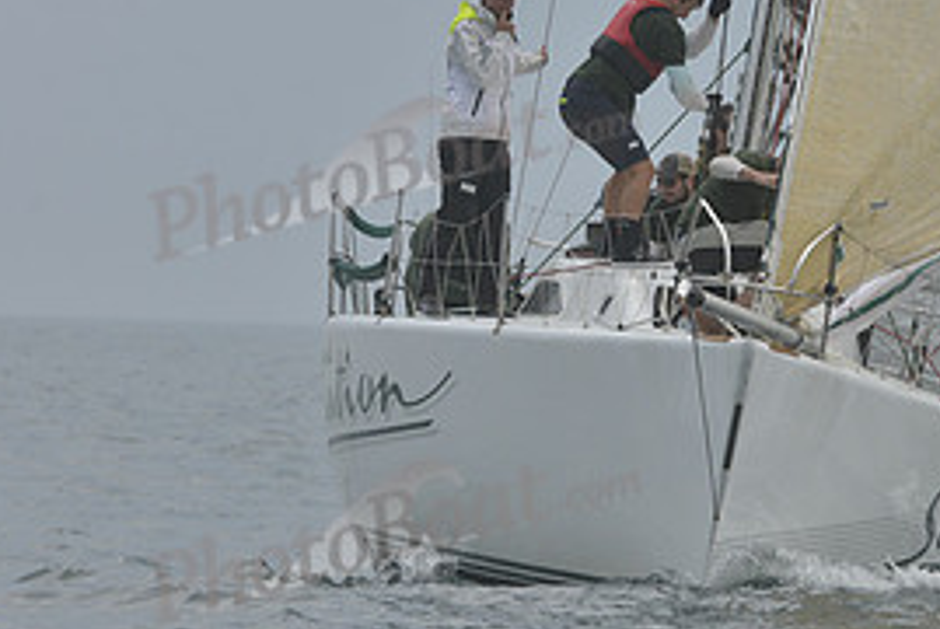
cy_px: 302
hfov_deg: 4.0
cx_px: 825
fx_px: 13514
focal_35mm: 517
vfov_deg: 2.7
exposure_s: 1/800
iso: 280
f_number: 7.1
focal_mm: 240
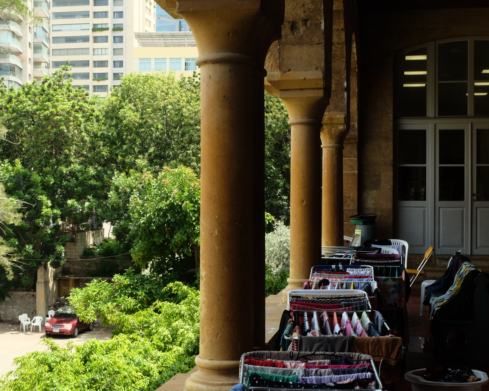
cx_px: 198
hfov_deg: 31.4
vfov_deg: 25.4
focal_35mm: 60
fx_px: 868
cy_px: 195
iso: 800
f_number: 20
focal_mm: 35.5
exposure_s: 1/60
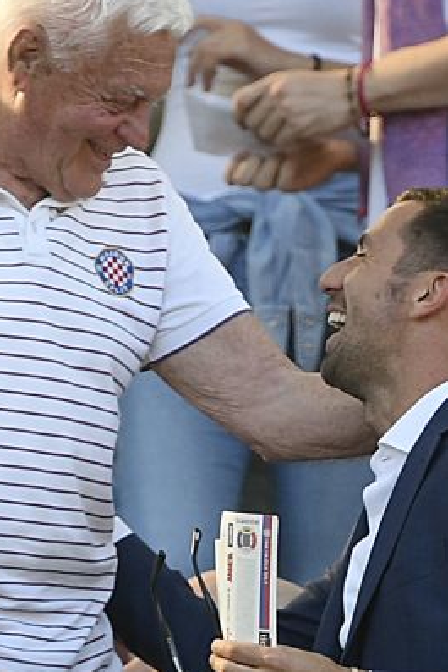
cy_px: 560
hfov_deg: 1.5
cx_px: 238
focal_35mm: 907
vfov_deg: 2.3
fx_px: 16915
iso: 400
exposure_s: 1/800
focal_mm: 200
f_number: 3.5
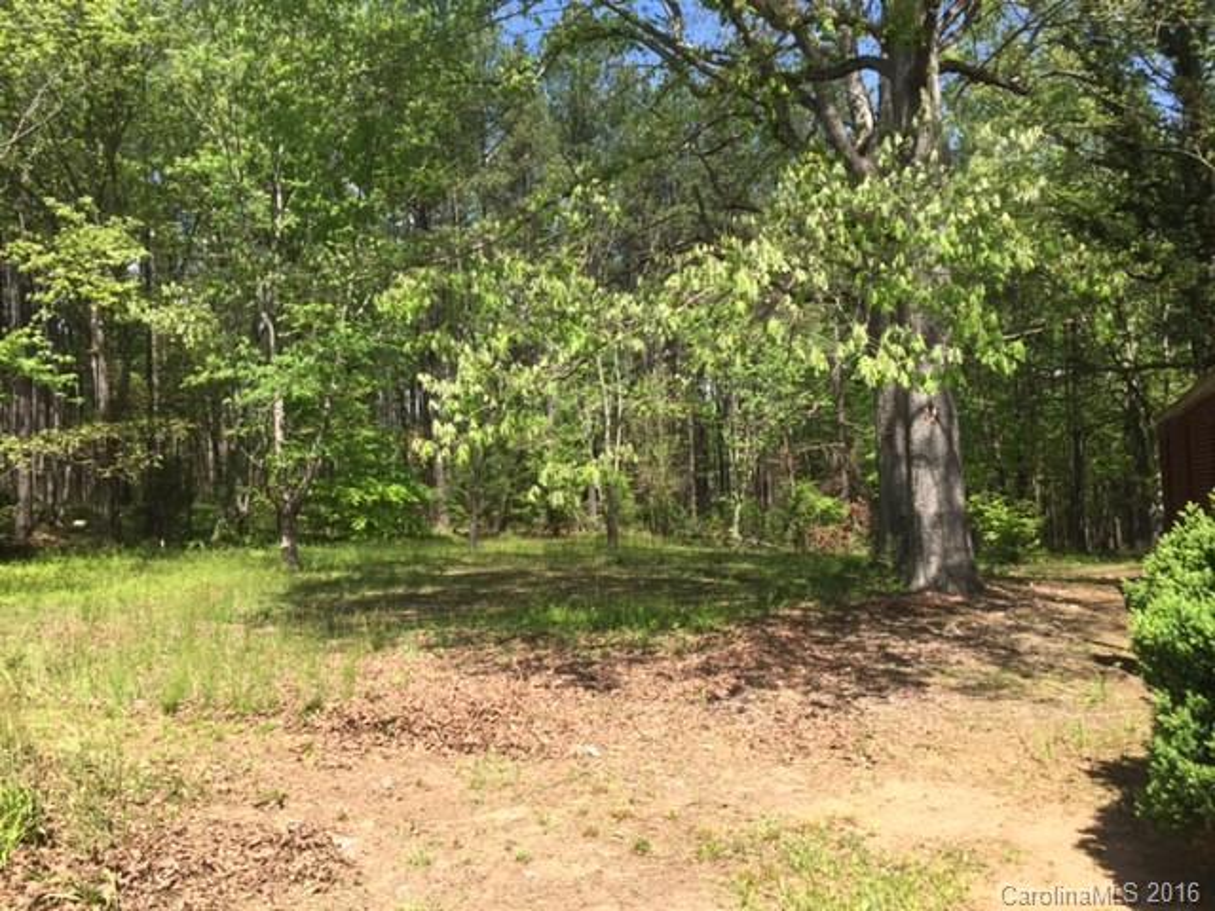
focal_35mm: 29
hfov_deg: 61.7
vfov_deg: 48.2
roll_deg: +1.6
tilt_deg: +2.7
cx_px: 608
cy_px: 456
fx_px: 1018
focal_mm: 4.15
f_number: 2.2
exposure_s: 1/791
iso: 32
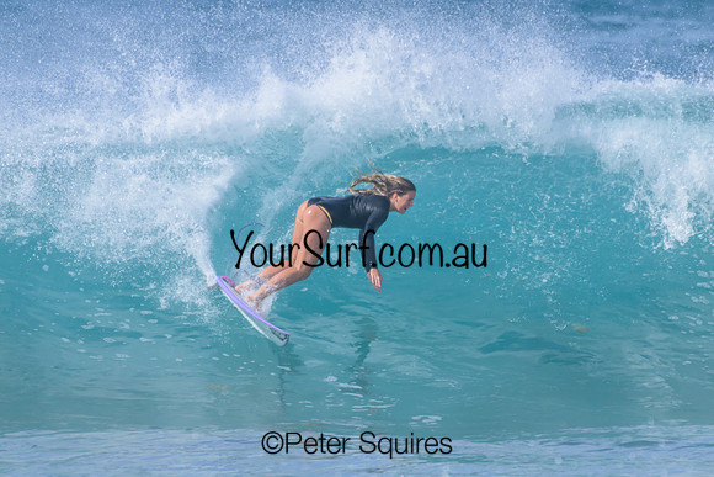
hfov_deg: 2.1
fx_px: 19837
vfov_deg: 1.4
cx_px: 357
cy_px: 238
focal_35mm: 1000
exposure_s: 1/2000
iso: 1100
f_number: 11
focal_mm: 1000
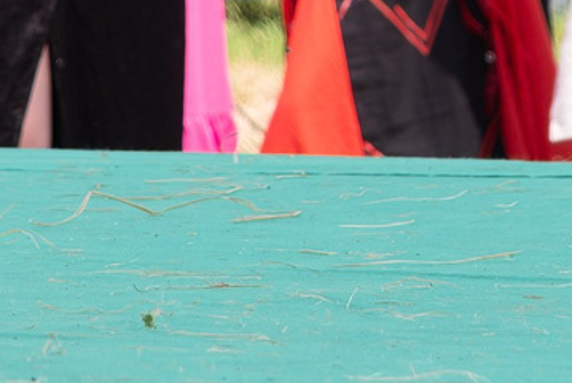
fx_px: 9064
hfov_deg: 3.6
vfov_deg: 2.4
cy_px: -625
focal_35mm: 570
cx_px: -228
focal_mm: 53.3
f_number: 3.2
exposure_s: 1/1250
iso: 200
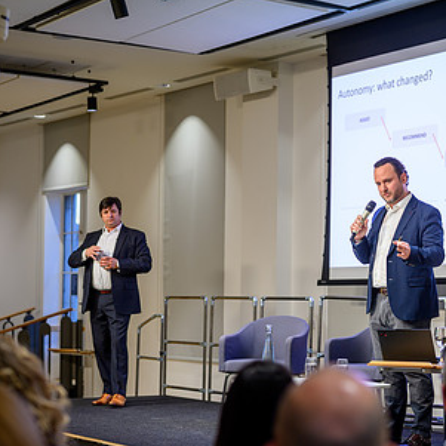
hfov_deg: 21.1
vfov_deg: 21.1
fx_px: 1195
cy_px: 247
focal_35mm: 82
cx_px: 249
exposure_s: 1/200
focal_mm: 50
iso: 360
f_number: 2.2
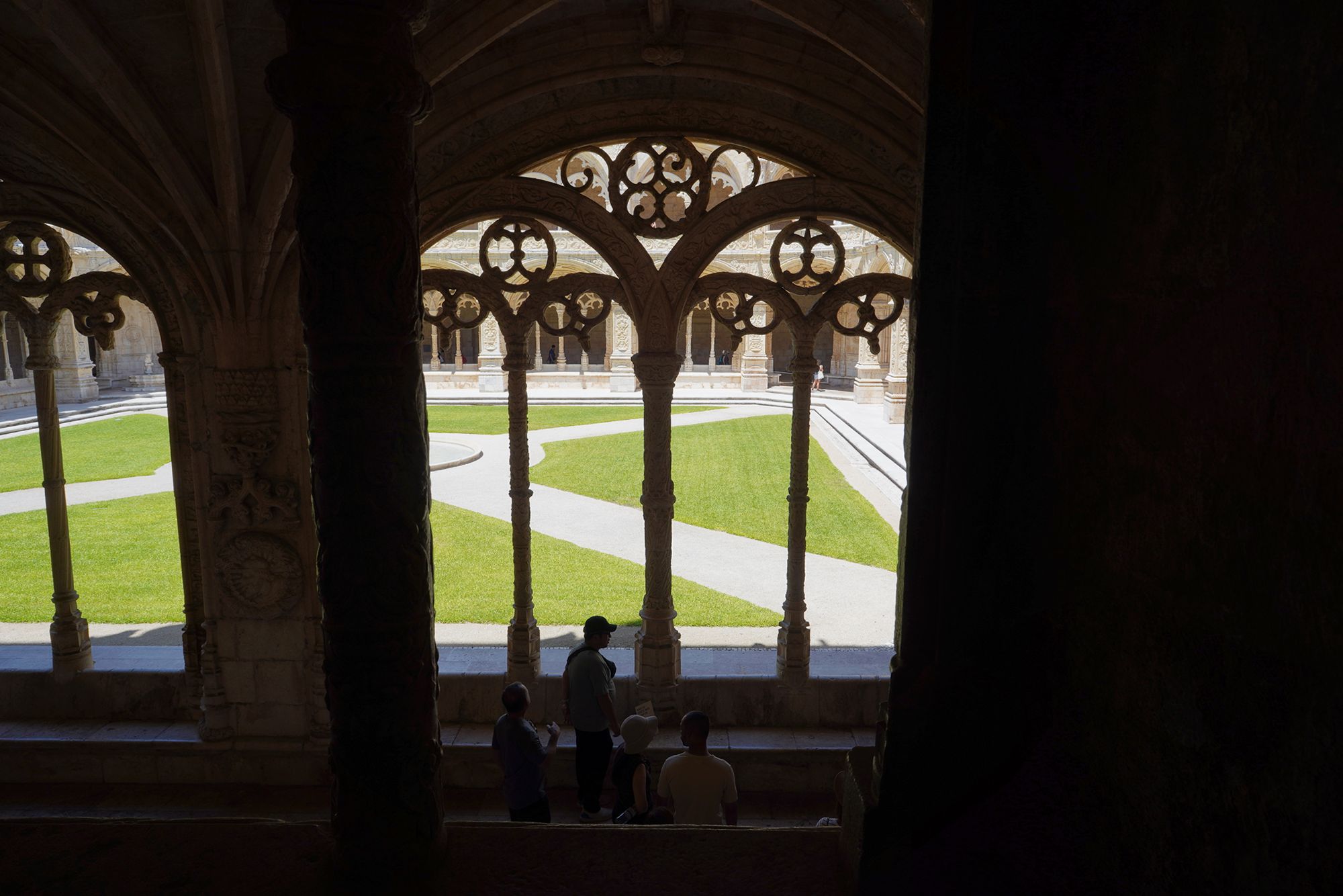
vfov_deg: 53.1
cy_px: 448
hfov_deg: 73.7
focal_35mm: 24
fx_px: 895
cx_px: 672
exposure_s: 1/100
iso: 100
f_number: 11
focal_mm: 24
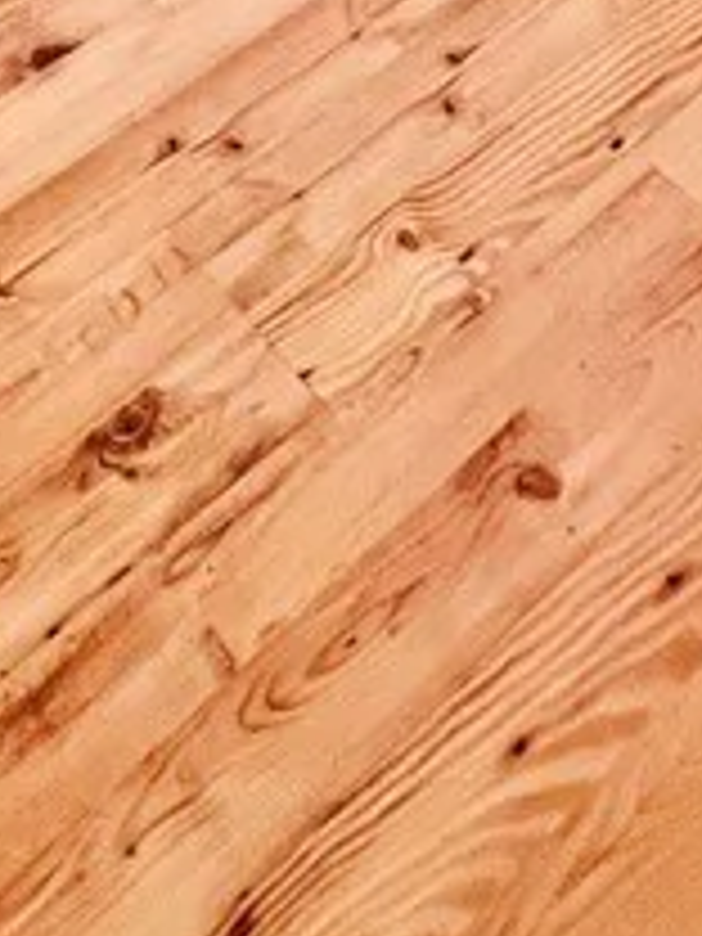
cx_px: -144
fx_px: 1731
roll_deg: +1.3
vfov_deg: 19.8
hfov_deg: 21.3
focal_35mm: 64
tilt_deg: -23.9
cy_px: -842
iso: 125
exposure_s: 1/120
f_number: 1.8
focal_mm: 1.57
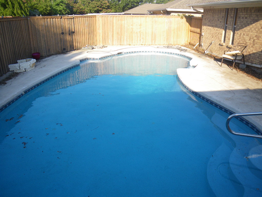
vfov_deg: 49.7
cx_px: 131
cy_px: 98
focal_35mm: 28
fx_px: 212
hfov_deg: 63.4
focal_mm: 5
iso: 64
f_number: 3.5
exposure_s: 1/200
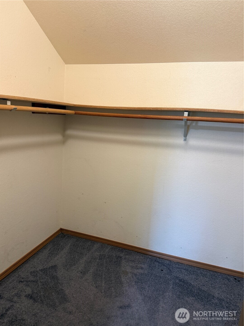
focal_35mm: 24
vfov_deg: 71.6
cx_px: 122
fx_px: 226
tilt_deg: -9.6
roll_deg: -3.9
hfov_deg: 56.8
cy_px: 163
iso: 320
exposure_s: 1/60
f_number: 1.78
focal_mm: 6.76
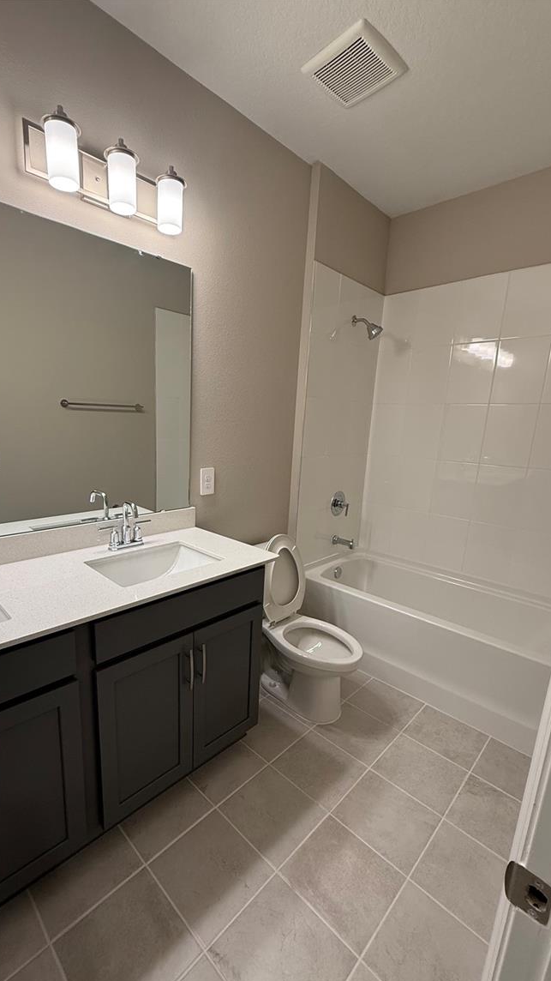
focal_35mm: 16
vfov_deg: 99.3
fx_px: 416
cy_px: 513
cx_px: 236
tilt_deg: -12.5
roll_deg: -2.3
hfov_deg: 66.7
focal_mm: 2.22
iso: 160
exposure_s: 1/120
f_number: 2.2
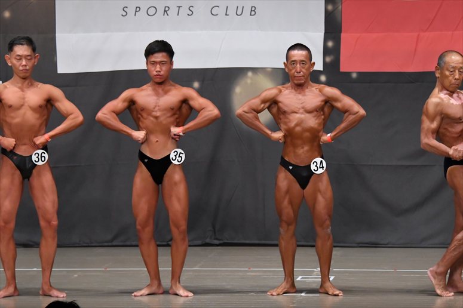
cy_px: 154
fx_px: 2597
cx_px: 232
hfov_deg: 10.2
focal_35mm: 202
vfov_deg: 6.8
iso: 5000
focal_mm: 135
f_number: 5.6
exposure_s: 1/400
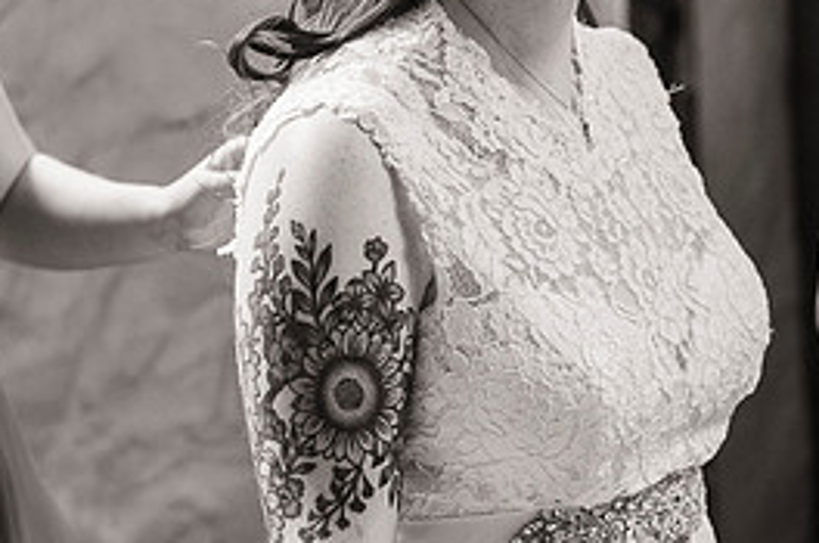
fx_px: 2498
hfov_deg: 18.6
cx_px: 462
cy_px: 31
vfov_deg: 12.3
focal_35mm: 110
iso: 1000
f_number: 2.8
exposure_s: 1/250
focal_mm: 50
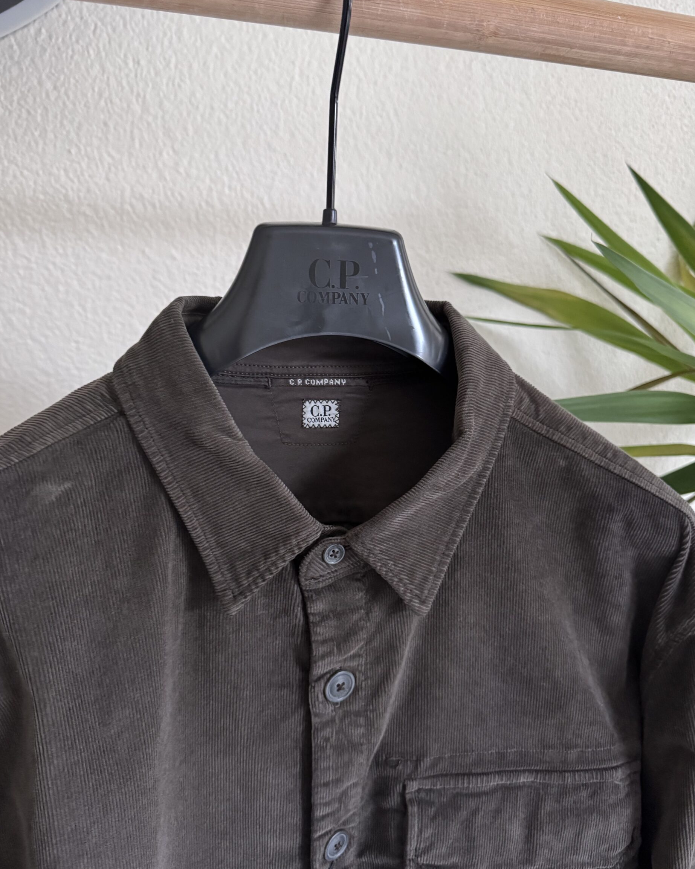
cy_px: 437
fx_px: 669
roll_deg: +0.7
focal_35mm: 26
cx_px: 341
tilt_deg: -7.7
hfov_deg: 54.9
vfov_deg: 66.0
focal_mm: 6.76
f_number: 1.78
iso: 800
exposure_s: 1/42
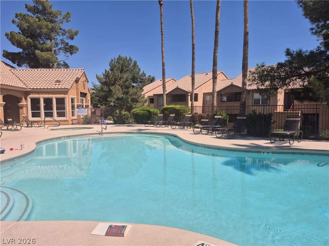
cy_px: 123
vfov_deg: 58.9
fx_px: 219
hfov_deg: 73.9
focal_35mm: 23
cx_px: 164
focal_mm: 5.4
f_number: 1.8
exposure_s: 1/2736
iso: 25
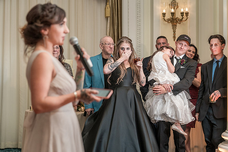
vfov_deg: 15.5
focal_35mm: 88
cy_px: 76
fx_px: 557
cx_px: 114
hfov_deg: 23.1
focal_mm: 88
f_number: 4
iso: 2000
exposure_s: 1/200
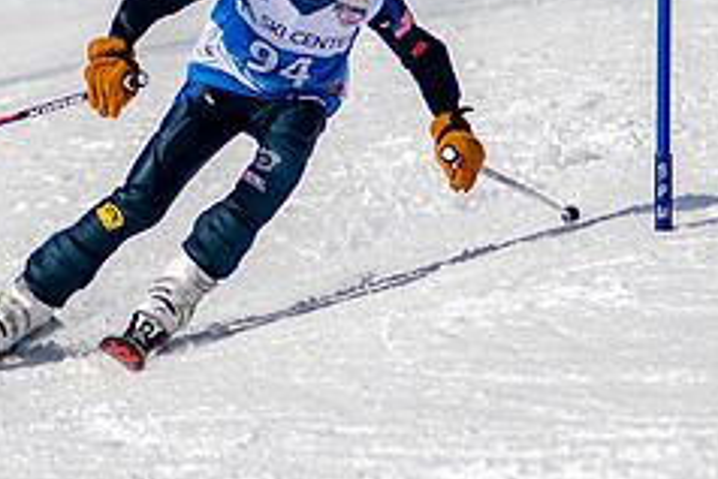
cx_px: 328
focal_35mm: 1632
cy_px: 103
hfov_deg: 1.3
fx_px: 32568
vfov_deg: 0.8
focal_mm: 300
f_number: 2.8
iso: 100
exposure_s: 1/6400
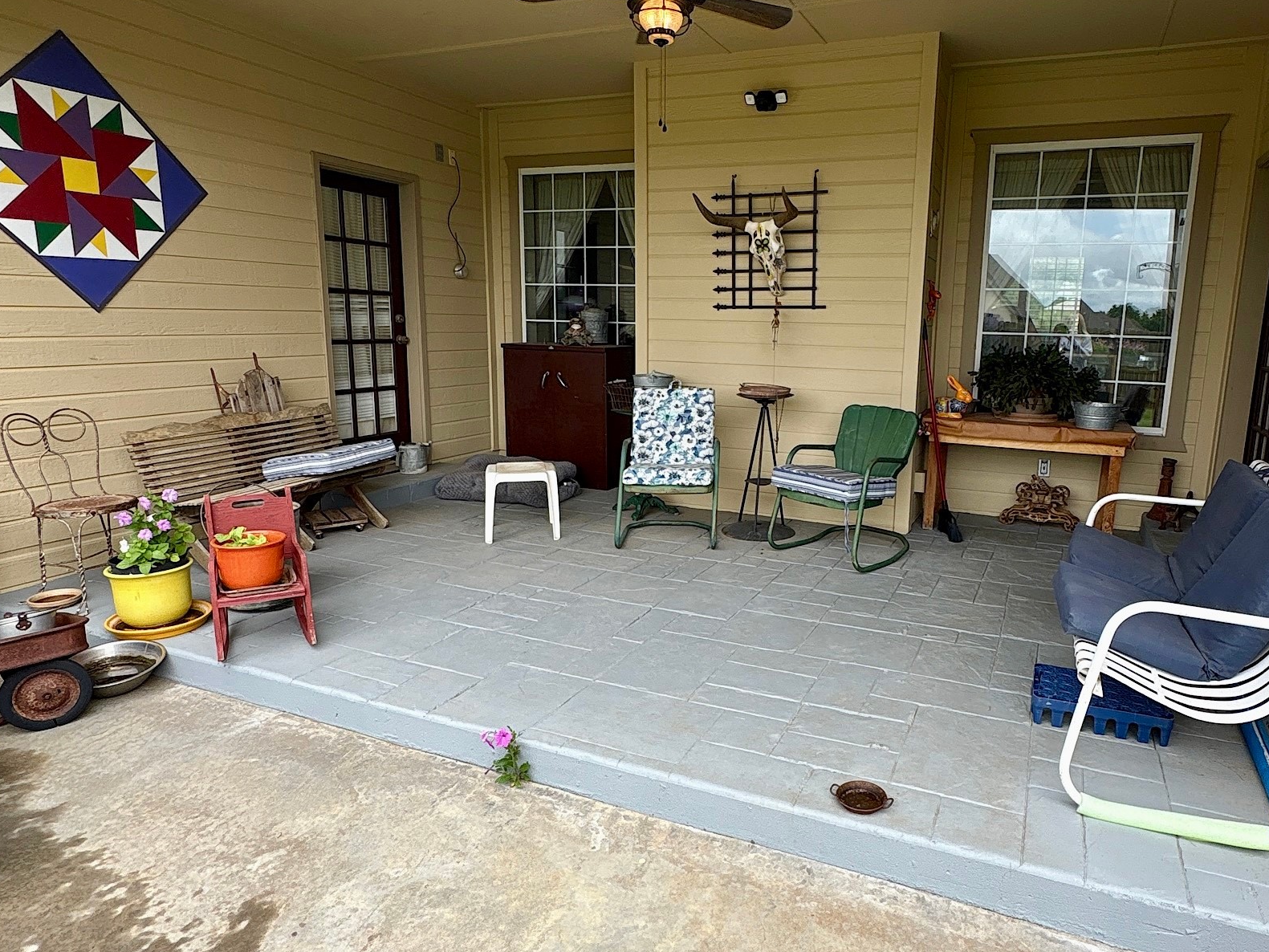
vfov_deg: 74.6
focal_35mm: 17
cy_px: 441
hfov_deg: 90.3
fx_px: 623
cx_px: 736
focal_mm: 2.22
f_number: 2.2
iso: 40
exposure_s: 1/657
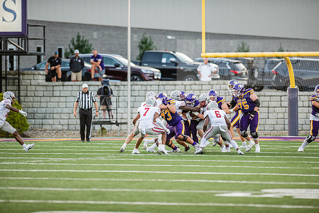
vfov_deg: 4.6
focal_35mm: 302
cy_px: 107
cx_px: 160
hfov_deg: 6.8
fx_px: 2676
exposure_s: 1/1000
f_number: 3.2
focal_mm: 300
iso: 1250
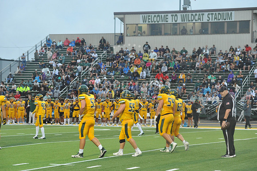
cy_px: 86
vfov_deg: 11.4
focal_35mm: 120
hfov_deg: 17.1
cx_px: 128
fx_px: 856
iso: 4000
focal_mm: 120
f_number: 5
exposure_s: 1/320
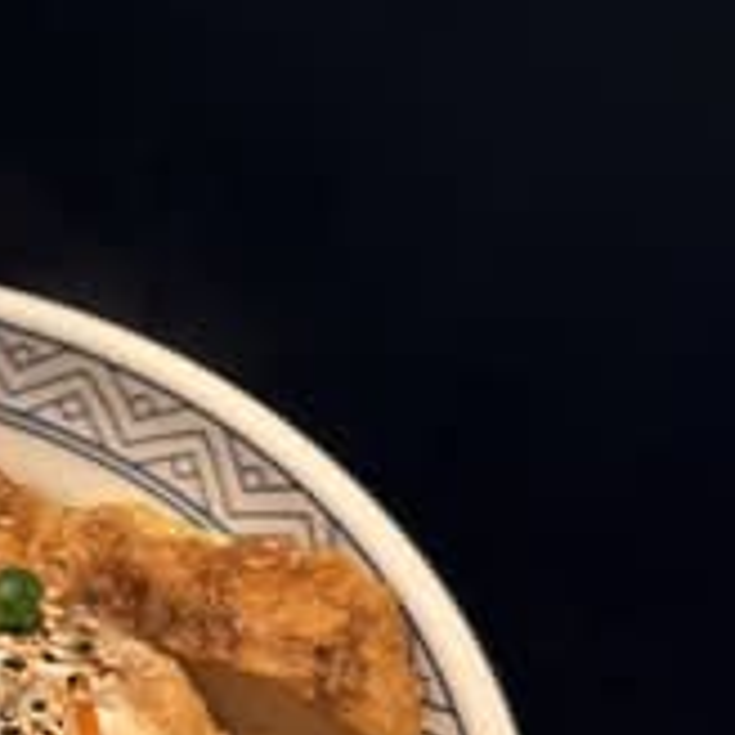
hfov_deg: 19.6
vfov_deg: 22.6
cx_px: -381
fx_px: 1826
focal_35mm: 76
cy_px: 515
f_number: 1.78
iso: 160
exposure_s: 1/60
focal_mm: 6.76
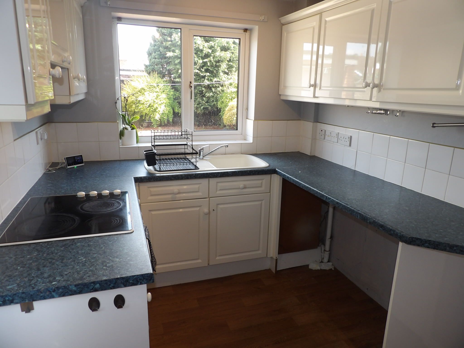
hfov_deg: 71.6
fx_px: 322
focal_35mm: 24
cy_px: 174
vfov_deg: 56.8
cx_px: 232
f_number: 3.2
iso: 100
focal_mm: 4.3
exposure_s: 1/49
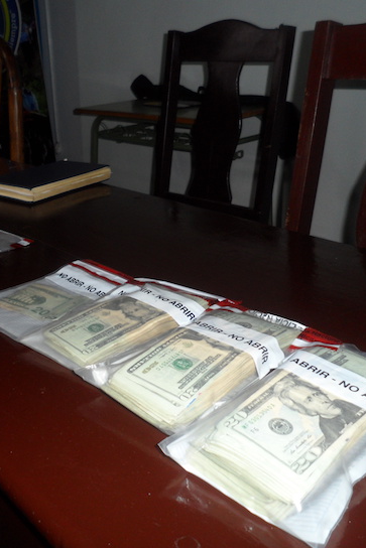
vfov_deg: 51.9
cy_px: 273
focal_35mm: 37
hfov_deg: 35.2
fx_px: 564
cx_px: 93
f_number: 3.3
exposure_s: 1/30
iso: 100
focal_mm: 4.9
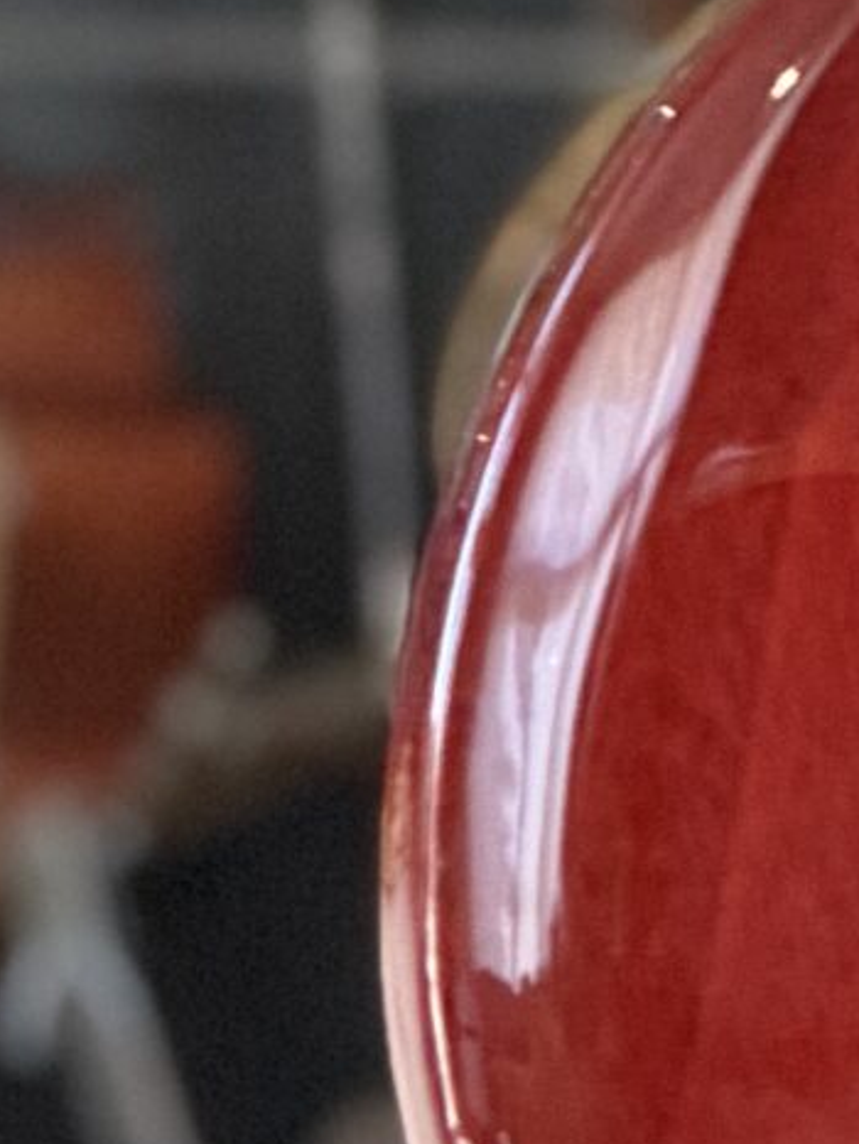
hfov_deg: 2.7
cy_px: 1885
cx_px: 1905
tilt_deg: -6.6
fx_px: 18148
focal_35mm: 549
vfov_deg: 3.6
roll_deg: -1.4
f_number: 2.8
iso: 640
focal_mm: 16.89
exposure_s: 1/78
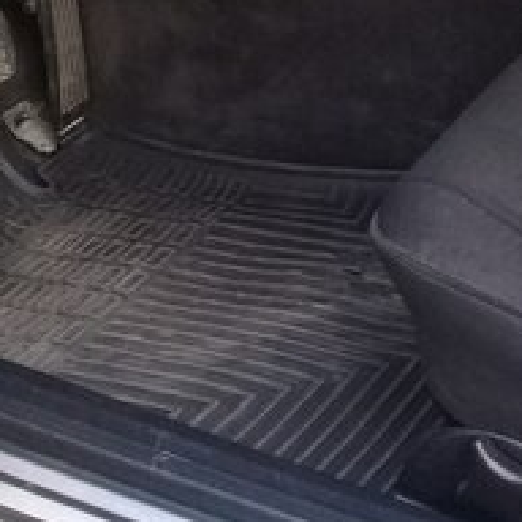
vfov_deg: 17.6
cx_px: 590
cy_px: -99
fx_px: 1604
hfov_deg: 17.8
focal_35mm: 94
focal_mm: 3.3
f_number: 2.2
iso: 80
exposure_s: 1/33
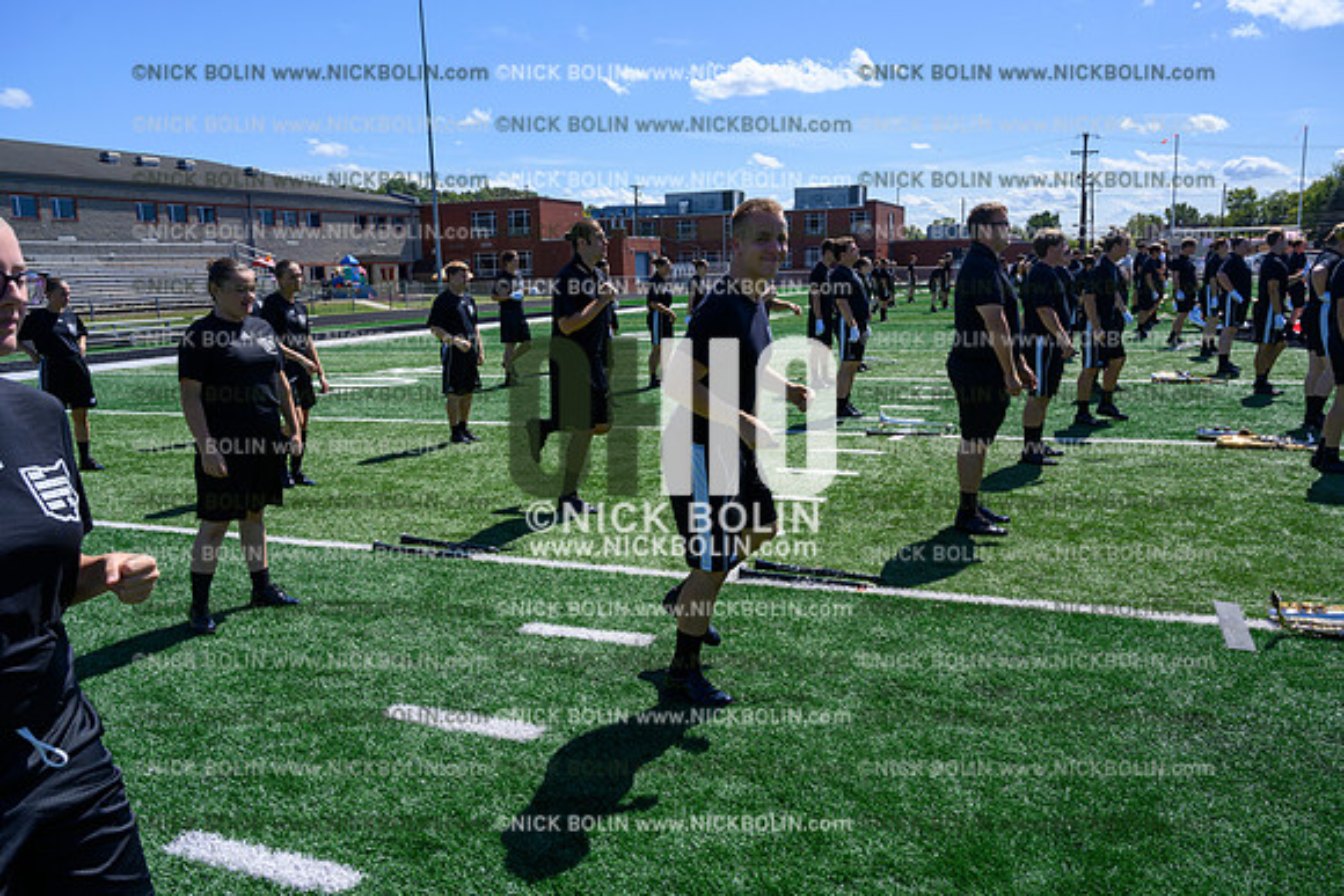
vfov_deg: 45.7
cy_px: 448
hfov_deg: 64.5
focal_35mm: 28
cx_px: 672
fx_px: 1064
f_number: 8
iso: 160
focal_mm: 28.5
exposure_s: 1/500
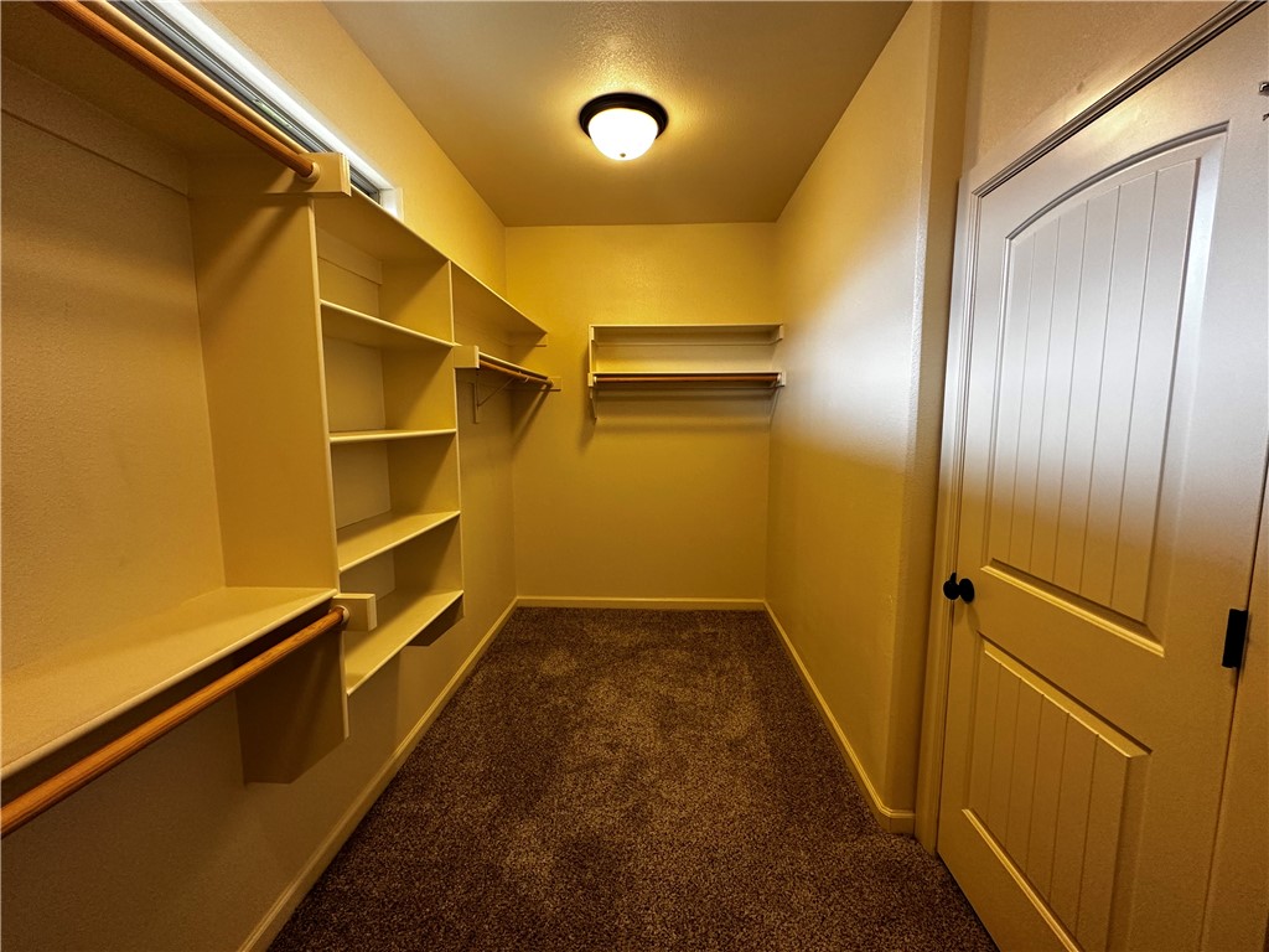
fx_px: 513
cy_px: 476
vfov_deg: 85.7
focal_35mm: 14
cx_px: 634
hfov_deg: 102.1
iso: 200
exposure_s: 1/120
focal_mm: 2.22
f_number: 2.2
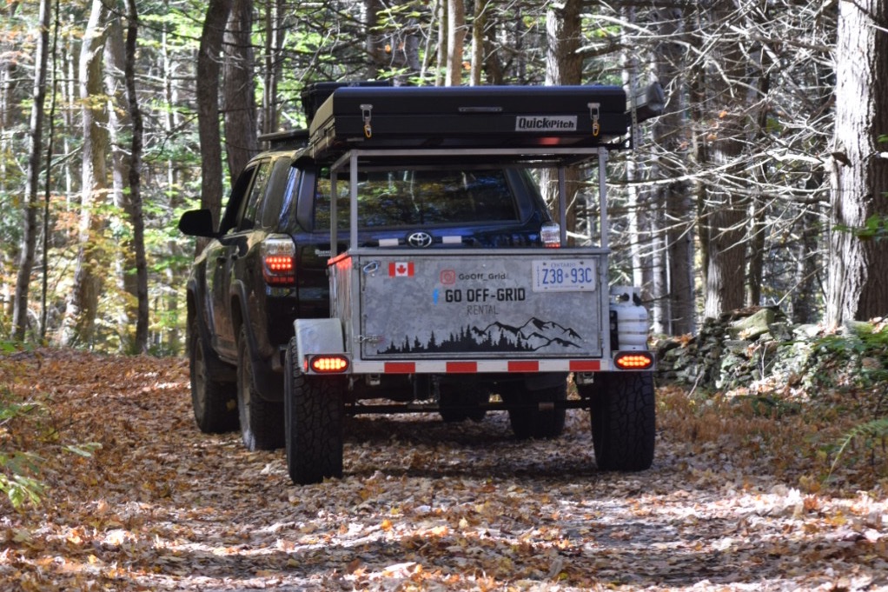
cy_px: 296
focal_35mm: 108
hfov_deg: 18.9
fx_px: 2663
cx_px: 444
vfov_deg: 12.7
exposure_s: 1/60
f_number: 5.6
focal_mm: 72
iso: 320
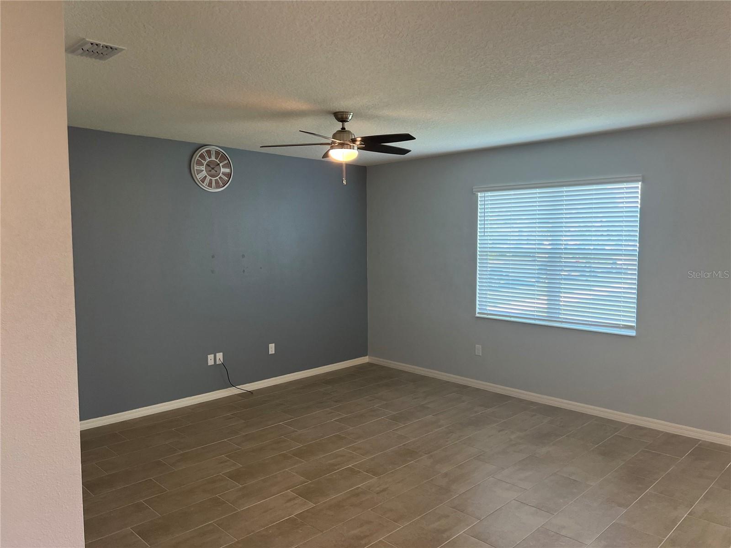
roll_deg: +0.6
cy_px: 274
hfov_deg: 67.3
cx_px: 366
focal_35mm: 26
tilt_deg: -4.6
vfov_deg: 53.1
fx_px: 549
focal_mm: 5.7
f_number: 1.5
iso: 100
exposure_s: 1/120
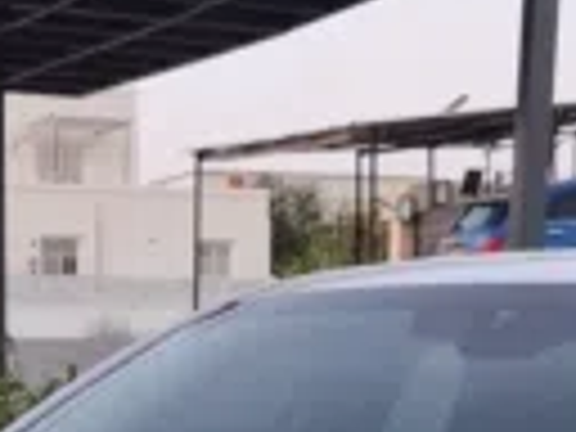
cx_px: 202
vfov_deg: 10.9
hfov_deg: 17.1
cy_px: 1030
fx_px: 1914
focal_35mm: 115
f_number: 1.8
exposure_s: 1/100
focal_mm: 5.54
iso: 250
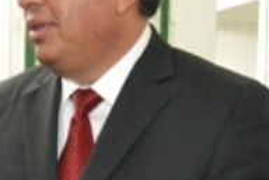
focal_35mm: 120
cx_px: -112
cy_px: 129
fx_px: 897
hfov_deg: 15.9
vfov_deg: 11.4
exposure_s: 1/60
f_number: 4
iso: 3200
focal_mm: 24
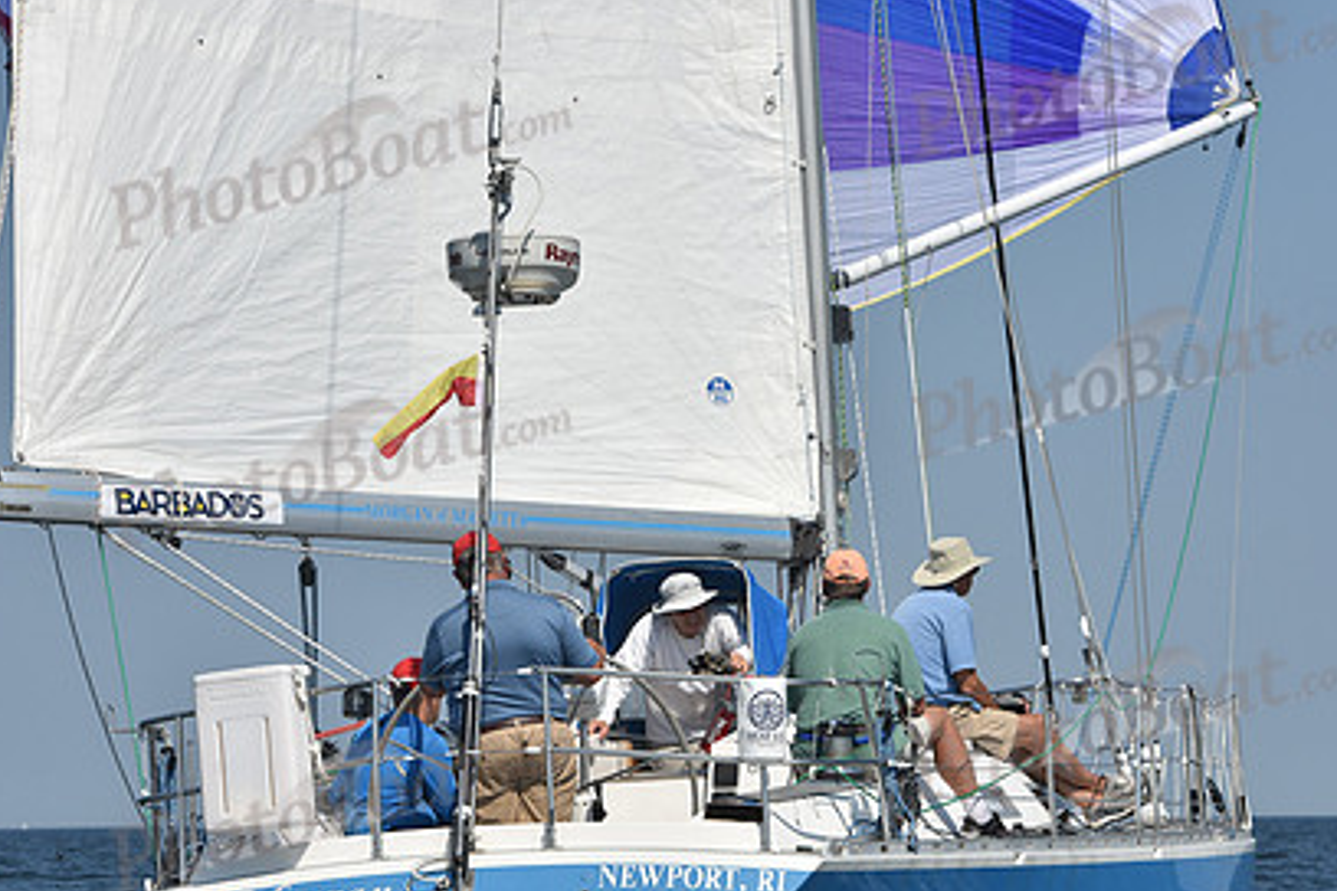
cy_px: 591
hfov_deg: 10.0
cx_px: 744
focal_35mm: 206
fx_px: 7650
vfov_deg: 6.7
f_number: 10
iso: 250
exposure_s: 1/1250
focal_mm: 145
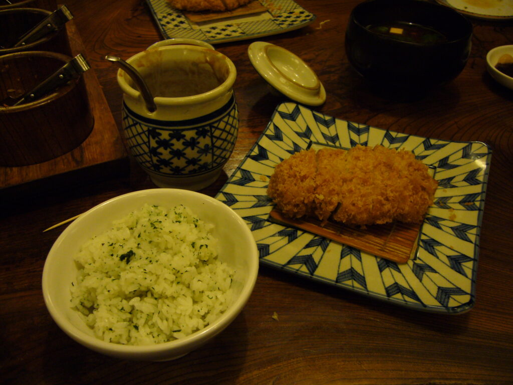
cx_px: 256
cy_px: 192
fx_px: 519
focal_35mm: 35
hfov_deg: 52.6
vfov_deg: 40.7
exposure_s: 1/8
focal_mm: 5.8
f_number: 2.8
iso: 200
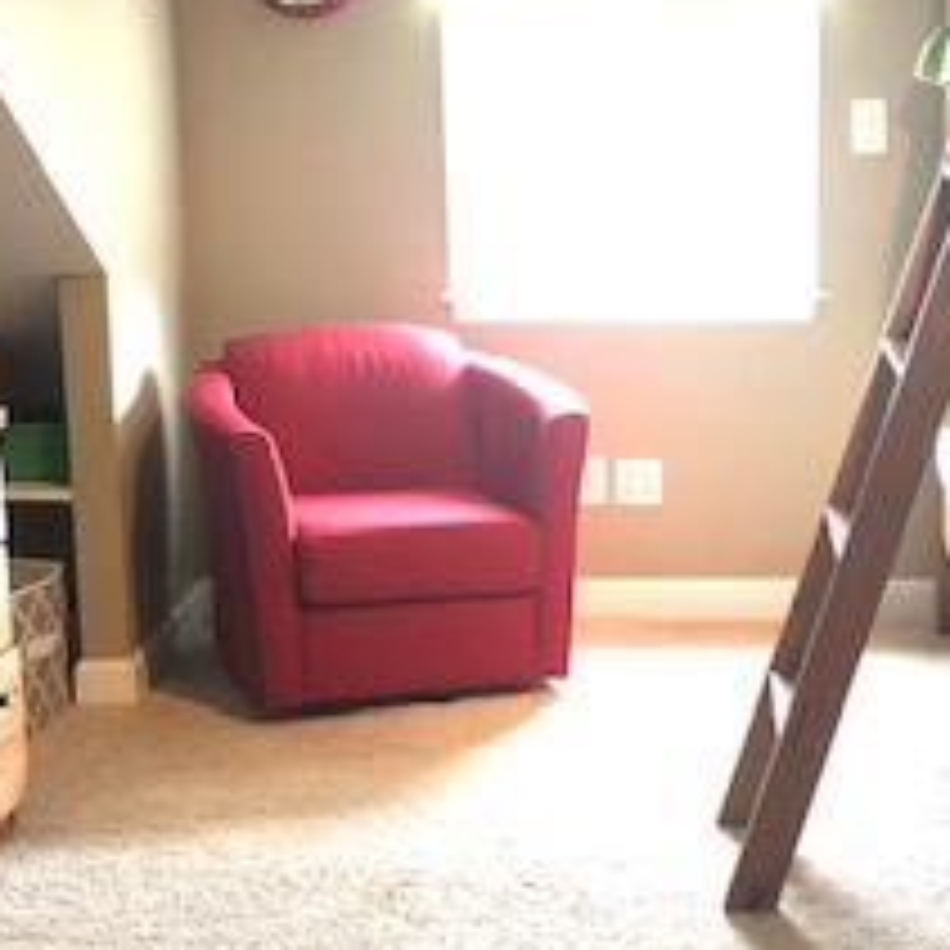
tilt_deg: -12.4
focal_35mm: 75
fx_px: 2329
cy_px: 531
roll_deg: +0.6
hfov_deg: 22.9
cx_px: 662
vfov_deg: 23.0
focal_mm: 3.99
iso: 100
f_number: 1.8
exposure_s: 1/5
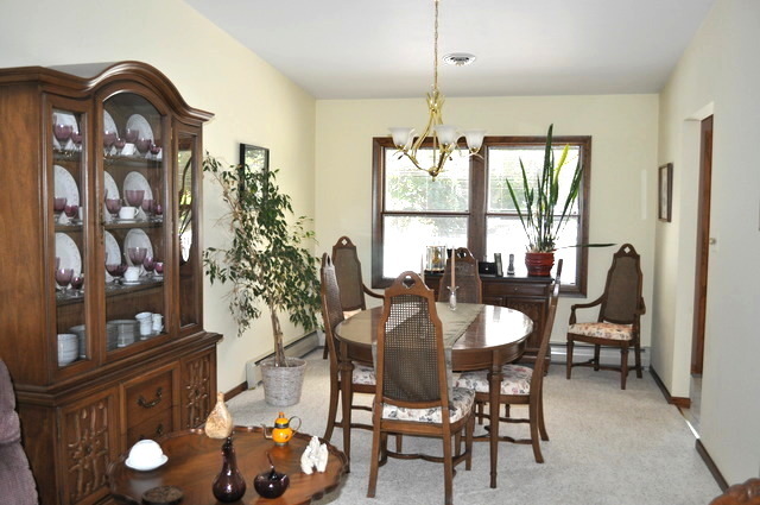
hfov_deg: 57.3
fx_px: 696
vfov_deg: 39.9
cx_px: 380
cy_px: 252
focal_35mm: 33
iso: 800
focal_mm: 22
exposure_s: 1/125
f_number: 3.8
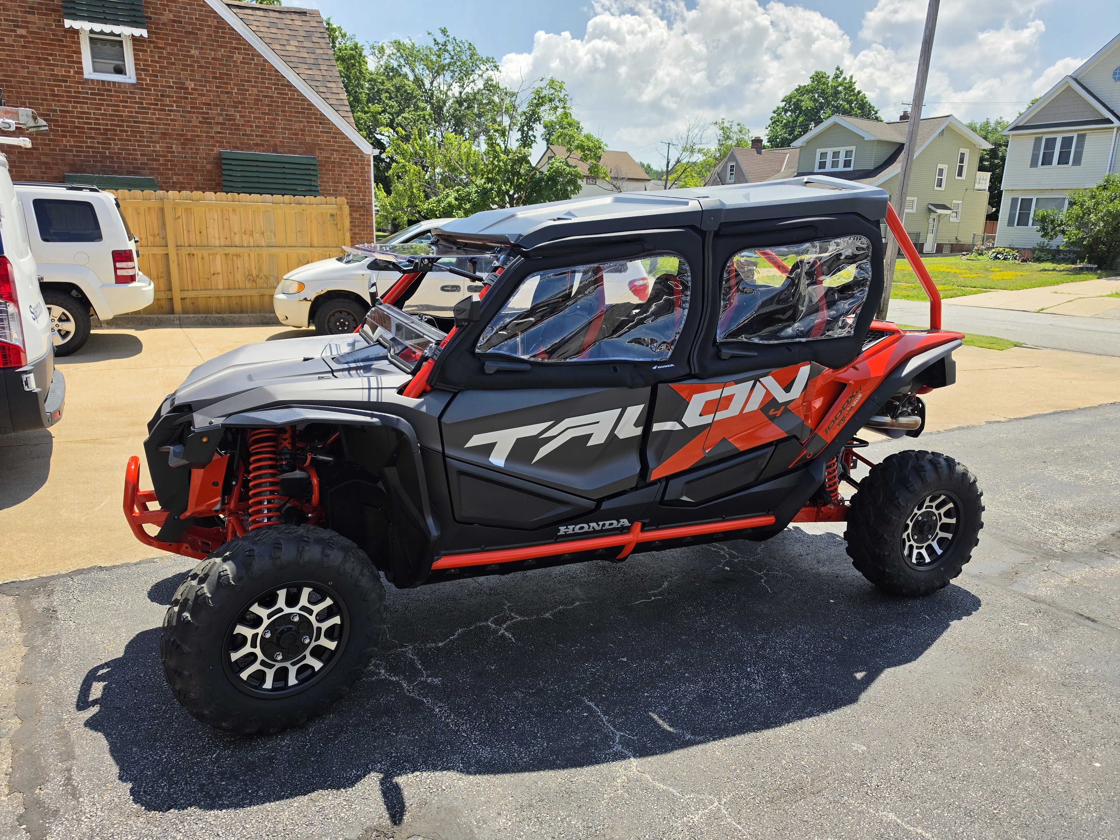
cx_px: 560
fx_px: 744
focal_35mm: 23
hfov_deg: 73.9
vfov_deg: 58.9
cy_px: 420
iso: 64
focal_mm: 6.5
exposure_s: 1/6571
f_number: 1.4
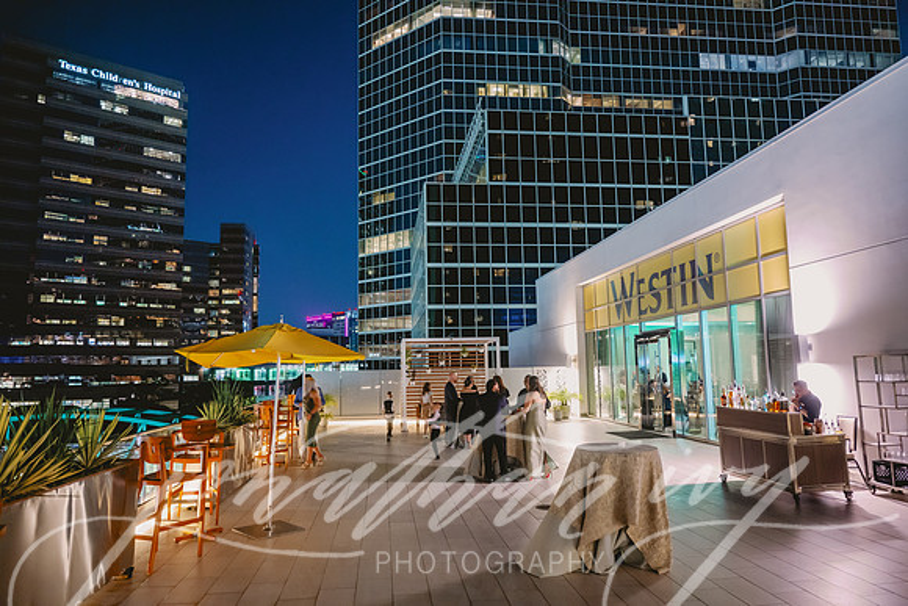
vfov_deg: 53.2
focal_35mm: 24
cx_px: 454
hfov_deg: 73.7
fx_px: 605
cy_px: 303
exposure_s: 1/15
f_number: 2.8
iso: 2500
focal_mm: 24
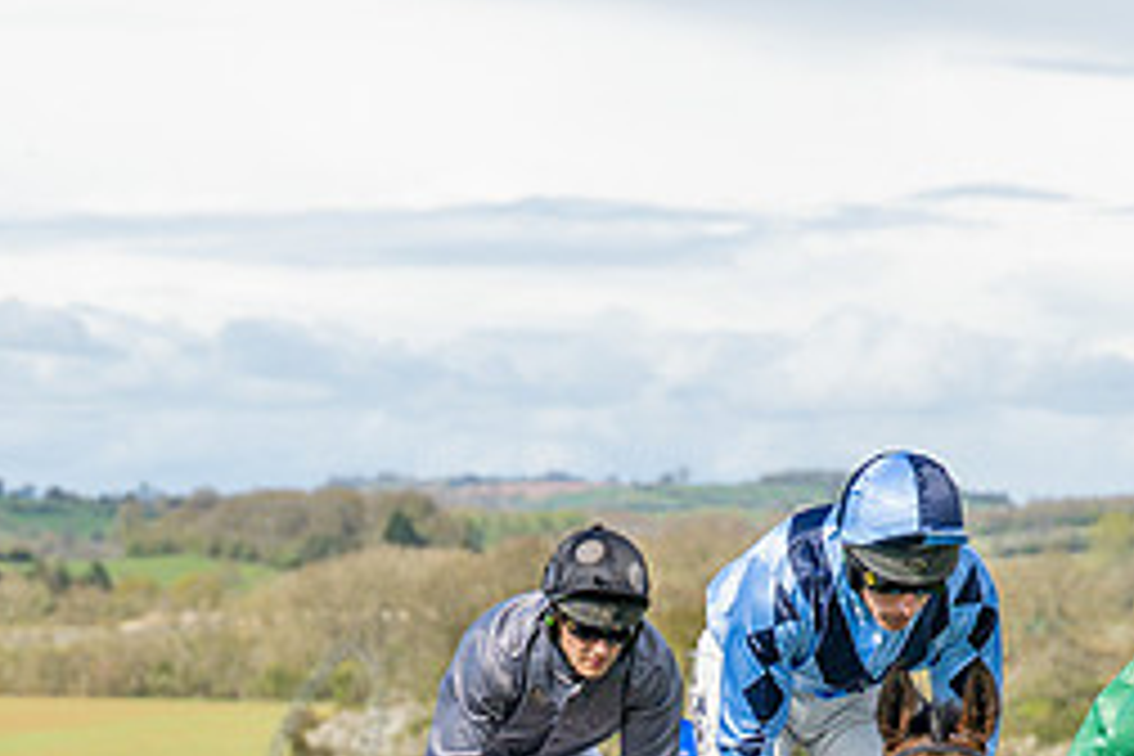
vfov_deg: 4.9
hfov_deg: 7.3
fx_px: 8851
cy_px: 954
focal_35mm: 281
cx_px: 766
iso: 200
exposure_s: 1/1600
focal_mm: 70
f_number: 4
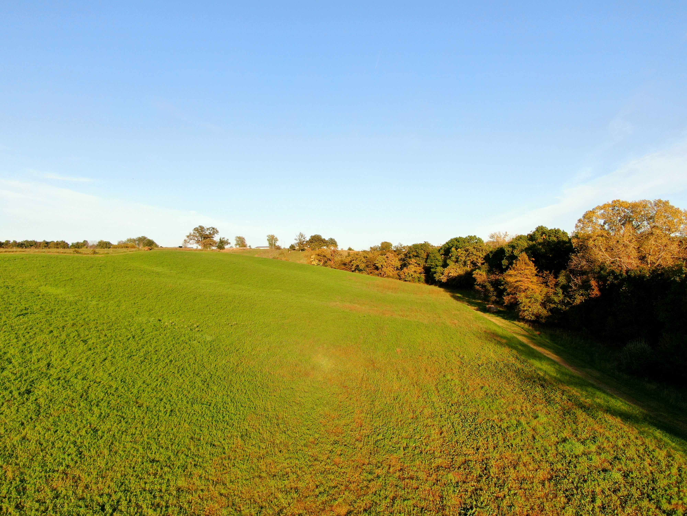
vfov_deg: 56.8
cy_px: 258
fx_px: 476
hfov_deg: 71.6
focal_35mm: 24
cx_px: 344
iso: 100
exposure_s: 1/667
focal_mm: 4.39
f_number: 2.8
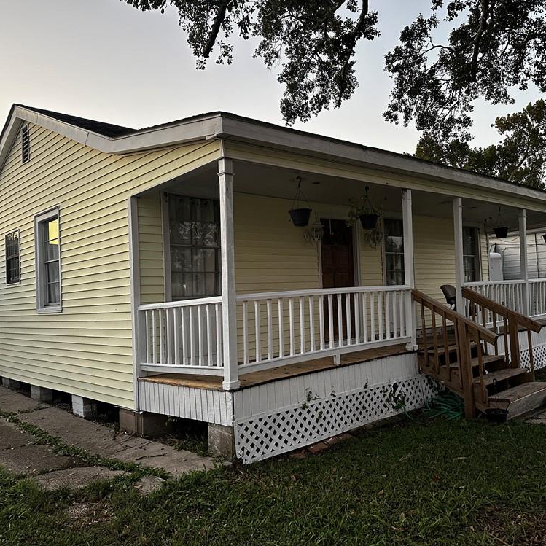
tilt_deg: +3.5
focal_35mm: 29
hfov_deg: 55.6
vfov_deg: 55.6
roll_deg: +1.9
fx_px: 518
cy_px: 269
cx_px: 289
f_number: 1.78
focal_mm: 6.86
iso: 320
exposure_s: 1/60
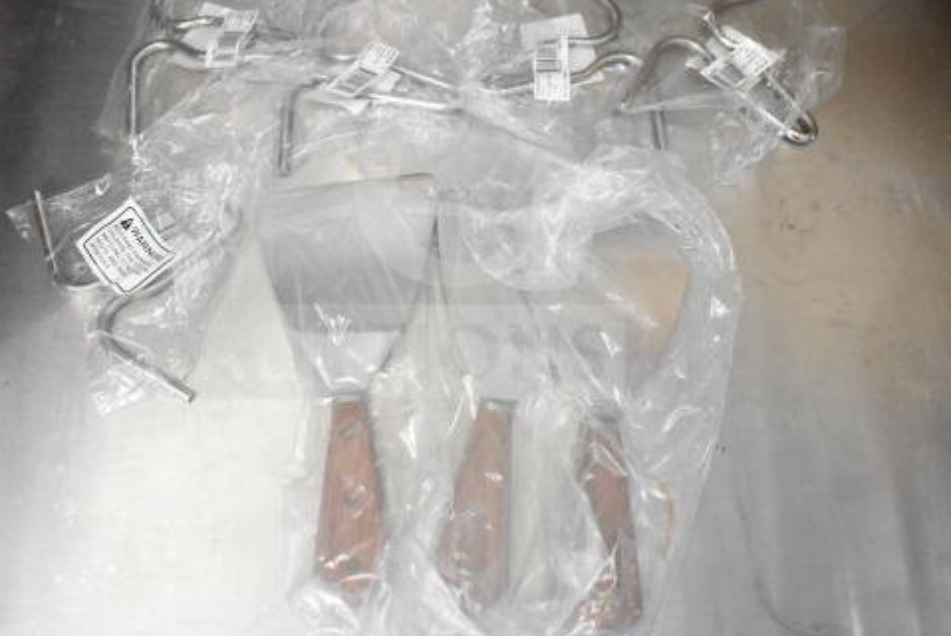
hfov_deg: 46.2
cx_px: 401
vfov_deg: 31.8
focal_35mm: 42
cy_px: 241
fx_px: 1110
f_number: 3.8
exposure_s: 1/30
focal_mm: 22
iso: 8000
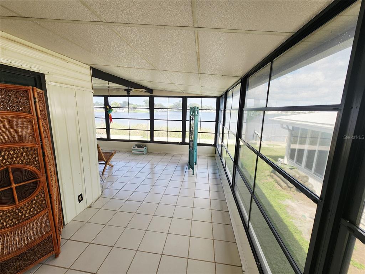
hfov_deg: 106.2
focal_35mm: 13
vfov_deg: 89.9
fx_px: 137
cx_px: 182
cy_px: 137
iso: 50
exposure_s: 1/339
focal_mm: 2.2
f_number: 2.2
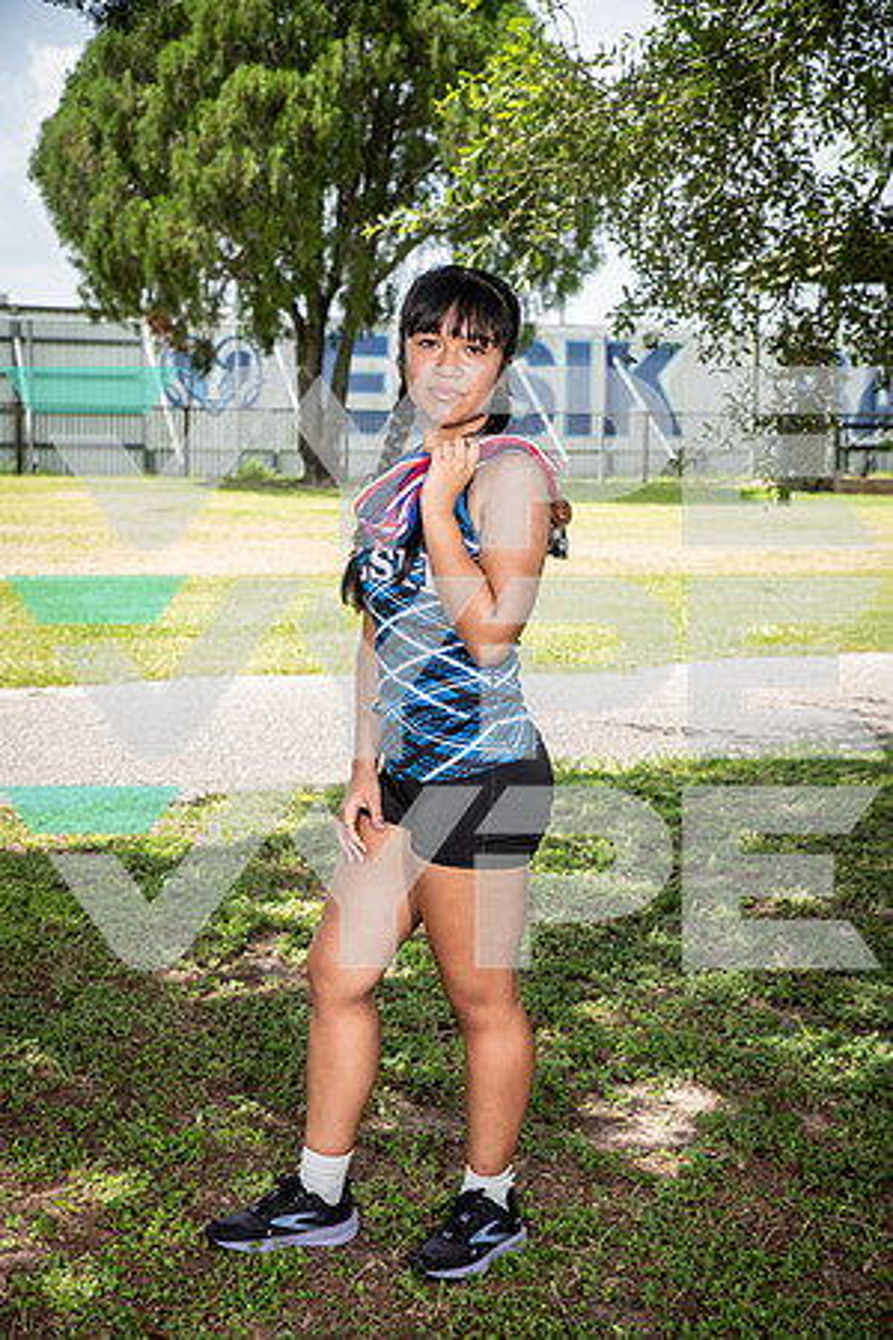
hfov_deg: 24.2
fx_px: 2084
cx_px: 446
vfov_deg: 35.6
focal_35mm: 56
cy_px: 670
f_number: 6.3
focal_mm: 56
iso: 250
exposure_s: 1/400
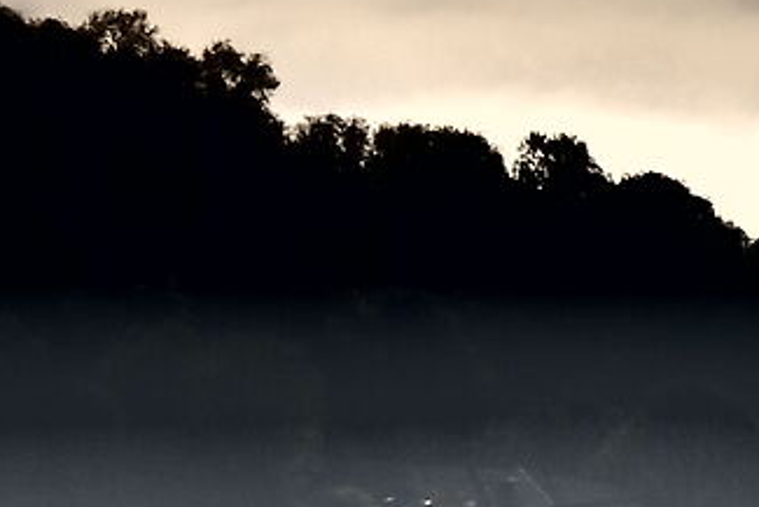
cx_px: 2723
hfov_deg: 3.3
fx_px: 12908
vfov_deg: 2.2
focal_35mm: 612
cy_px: 1164
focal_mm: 55
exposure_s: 1/250
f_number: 22
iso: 160
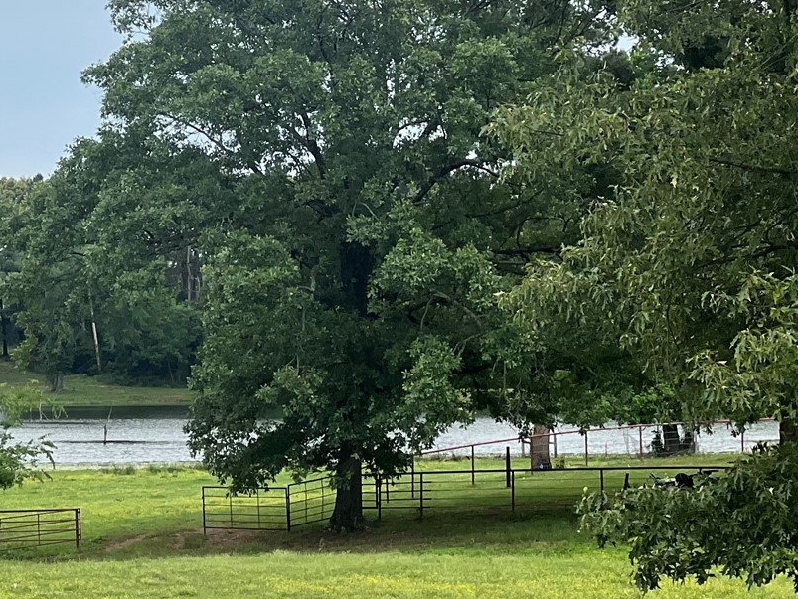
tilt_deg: +0.7
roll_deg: +0.9
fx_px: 4244
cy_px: 252
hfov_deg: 10.7
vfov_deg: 8.1
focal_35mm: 184
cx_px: 55
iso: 32
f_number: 2.8
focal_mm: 9
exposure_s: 1/348
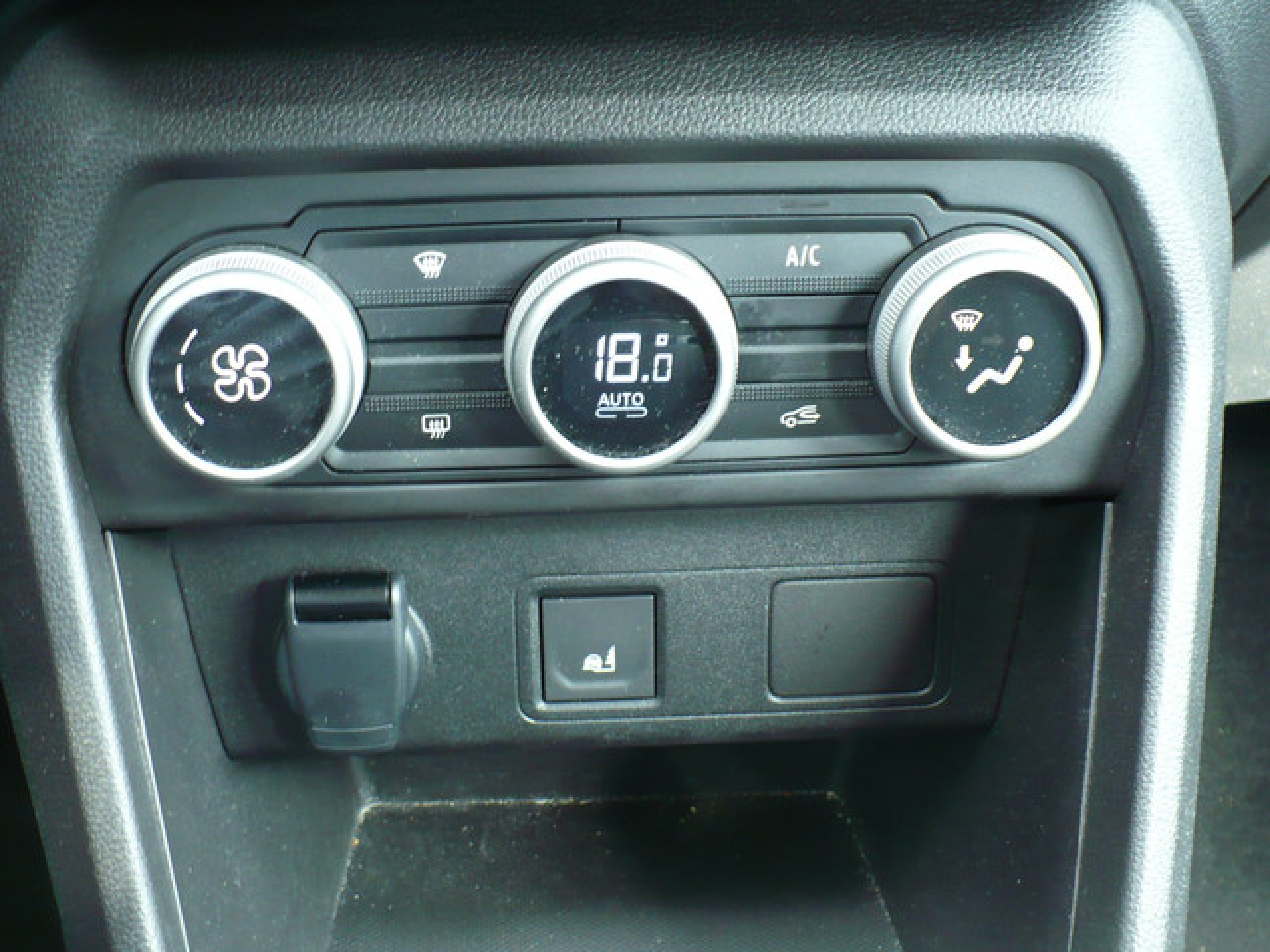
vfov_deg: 31.5
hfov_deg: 41.2
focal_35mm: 46
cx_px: 635
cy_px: 476
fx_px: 1688
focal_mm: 6.1
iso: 200
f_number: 2.8
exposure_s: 1/20
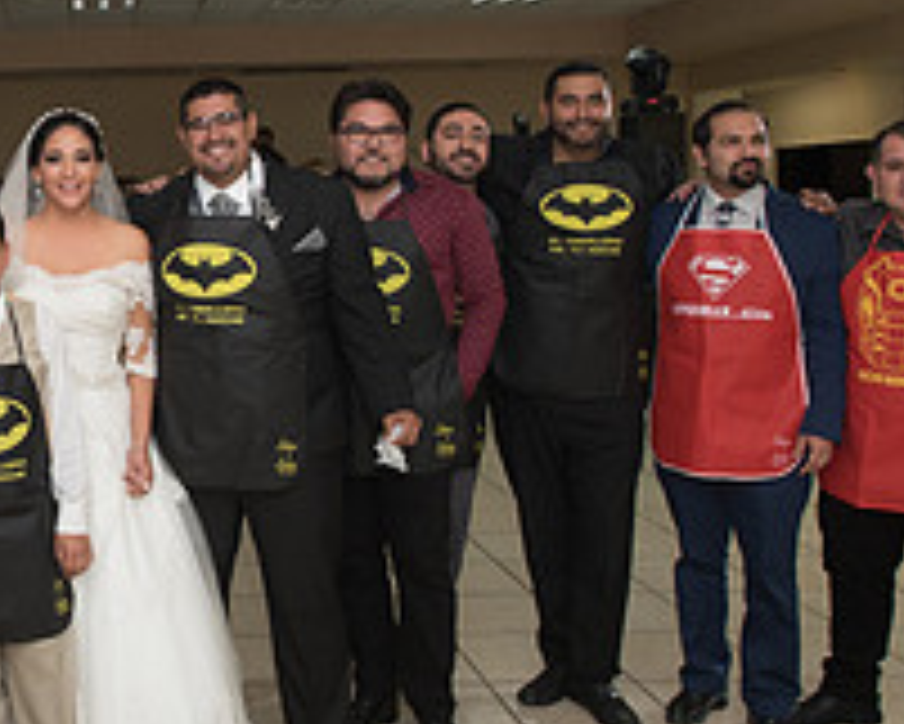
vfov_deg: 32.6
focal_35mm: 46
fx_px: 1231
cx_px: -9
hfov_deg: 36.1
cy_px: 272
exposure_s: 1/100
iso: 1600
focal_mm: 17
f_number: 4
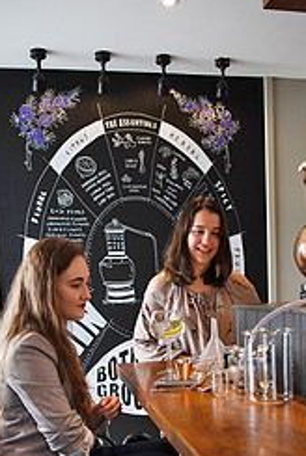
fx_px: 559
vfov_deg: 41.7
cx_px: 198
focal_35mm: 44
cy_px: 391
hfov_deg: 30.4
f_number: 2.8
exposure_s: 1/250
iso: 400
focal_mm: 24
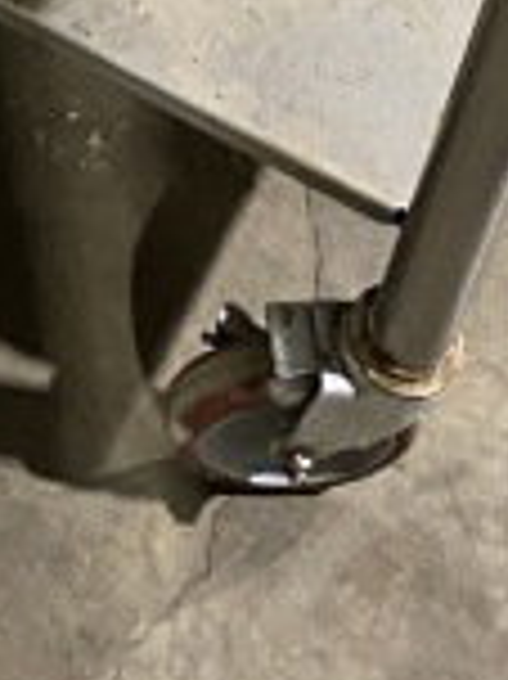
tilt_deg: -39.9
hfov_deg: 10.5
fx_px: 2743
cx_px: -54
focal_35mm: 140
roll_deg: -9.4
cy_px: -772
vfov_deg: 12.2
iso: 500
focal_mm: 4.25
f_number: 1.8
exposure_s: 1/42
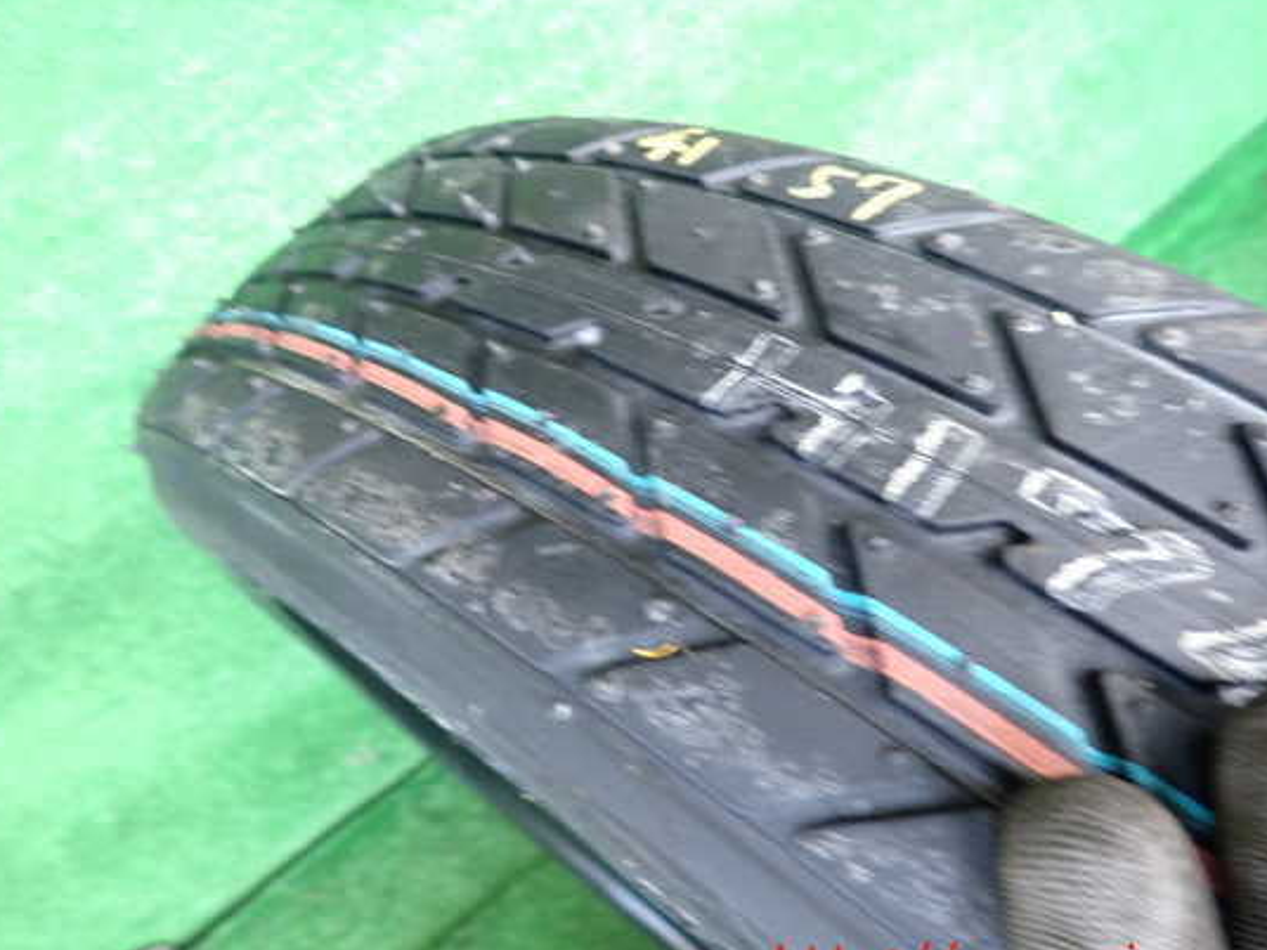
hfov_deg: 63.4
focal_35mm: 28
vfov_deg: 49.7
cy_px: 466
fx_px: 1025
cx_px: 600
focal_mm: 4.5
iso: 250
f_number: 2
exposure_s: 1/30
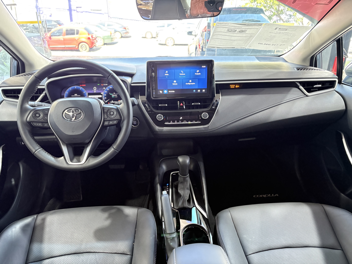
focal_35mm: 26
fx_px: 264
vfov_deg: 53.1
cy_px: 132
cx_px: 176
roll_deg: +0.3
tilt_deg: -24.2
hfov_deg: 67.3
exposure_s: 1/40
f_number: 1.6
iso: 500
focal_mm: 5.96
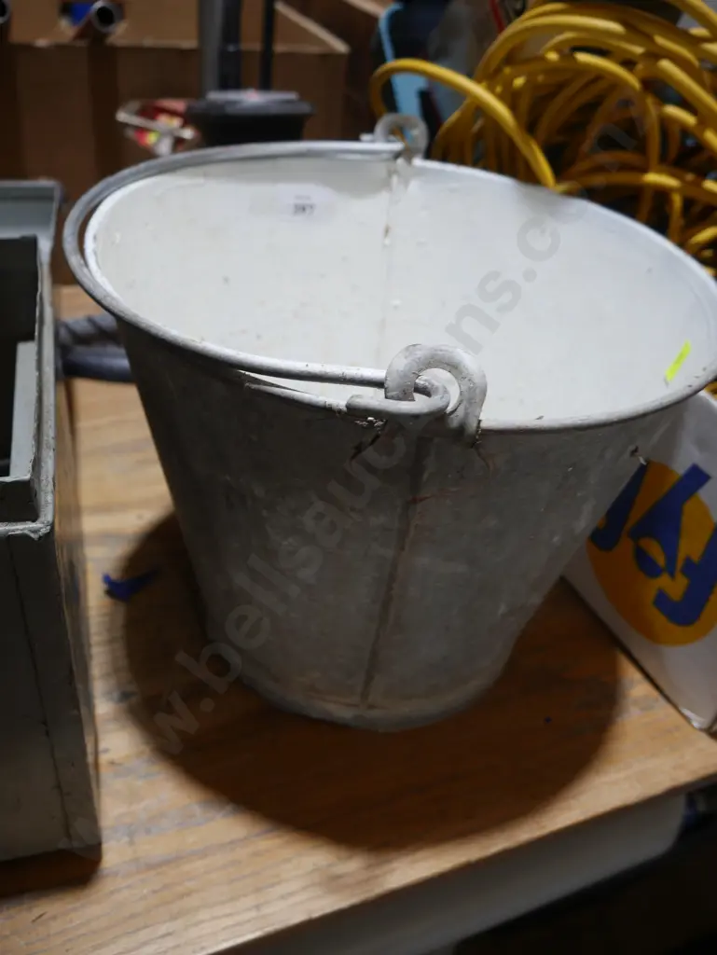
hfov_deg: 46.8
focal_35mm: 30
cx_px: 358
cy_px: 478
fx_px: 828
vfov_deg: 59.9
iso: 200
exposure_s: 1/60
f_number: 3.6
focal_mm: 15
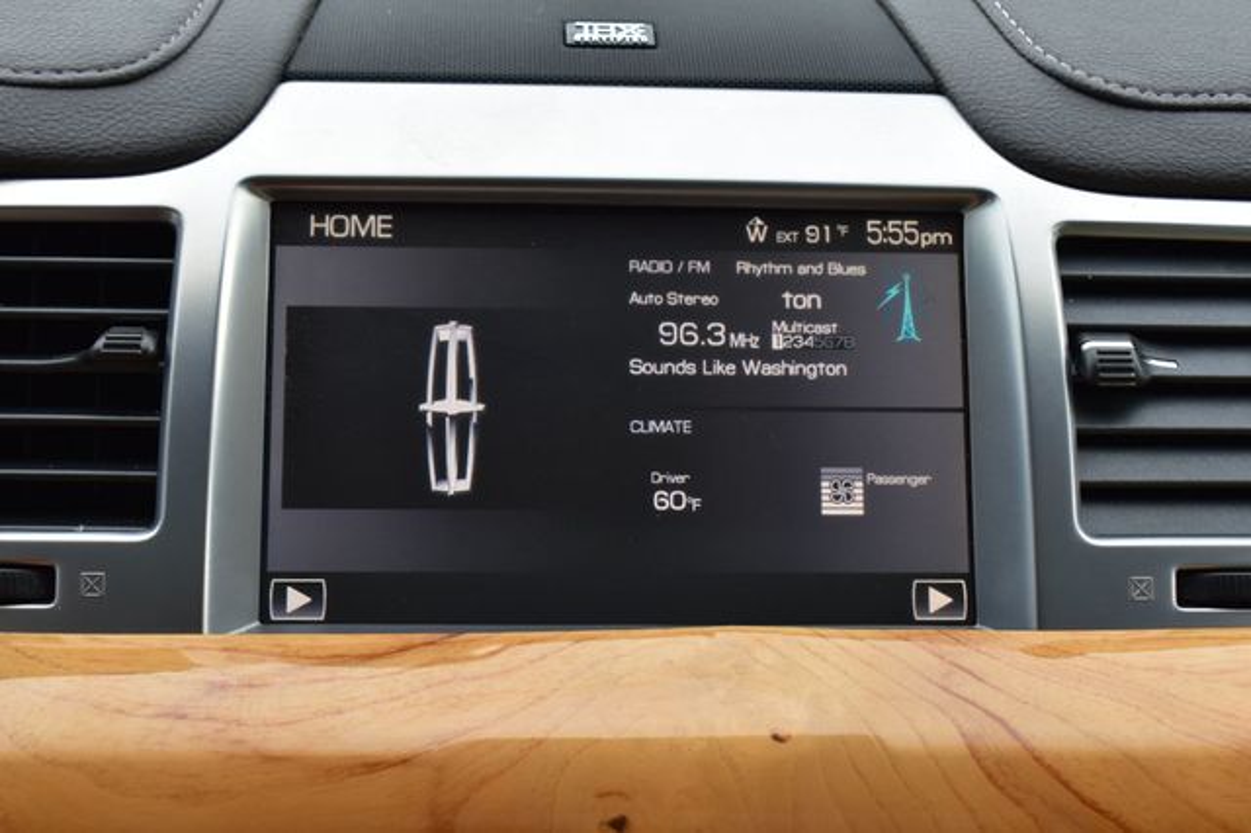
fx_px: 1980
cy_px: 416
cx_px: 626
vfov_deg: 23.8
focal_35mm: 57
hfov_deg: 35.1
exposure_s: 1/60
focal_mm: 38
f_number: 8
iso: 400
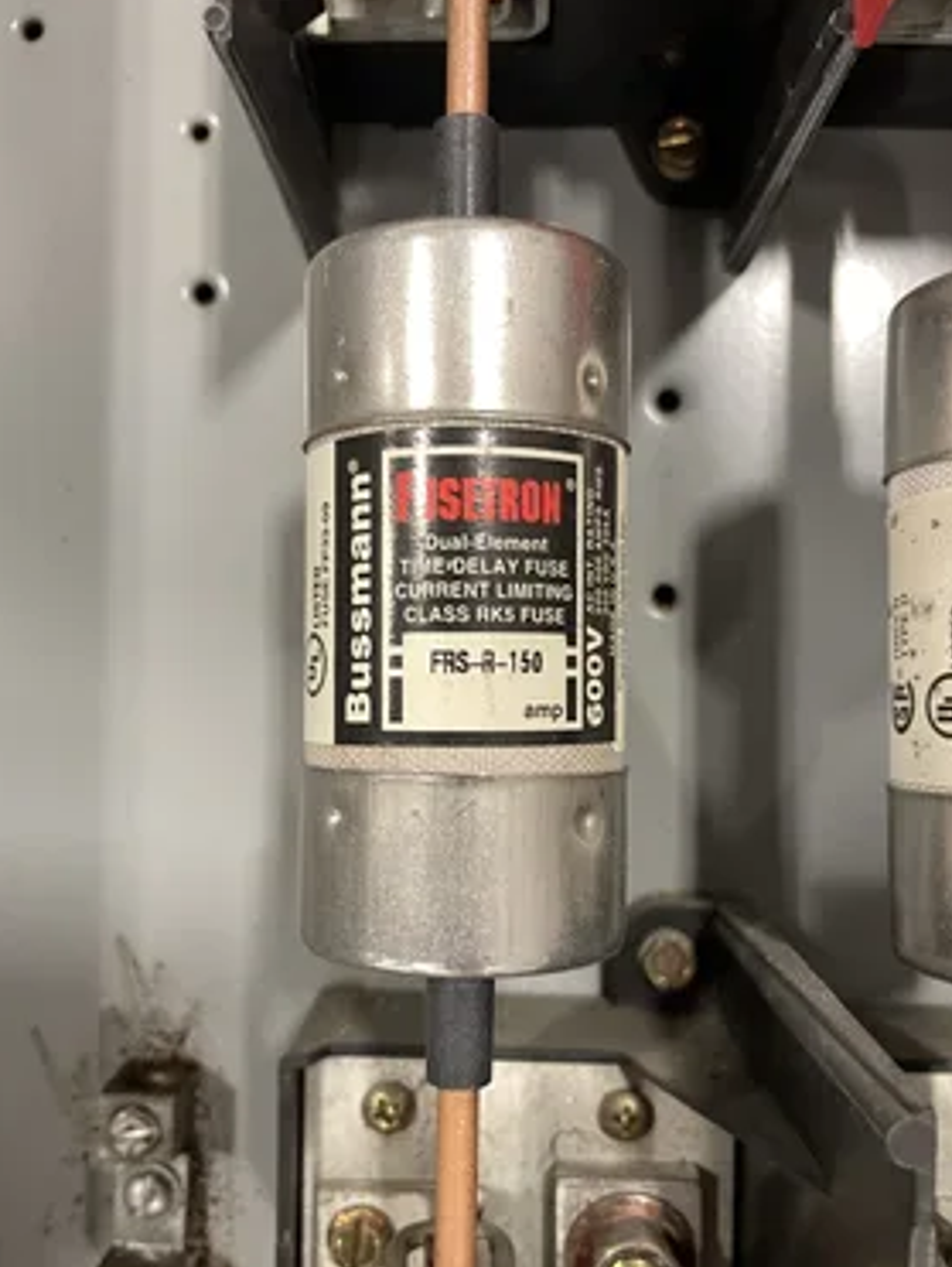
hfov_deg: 49.8
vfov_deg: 63.3
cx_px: 488
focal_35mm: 28
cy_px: 669
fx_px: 1025
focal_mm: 4.2
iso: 320
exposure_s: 1/60
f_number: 1.6
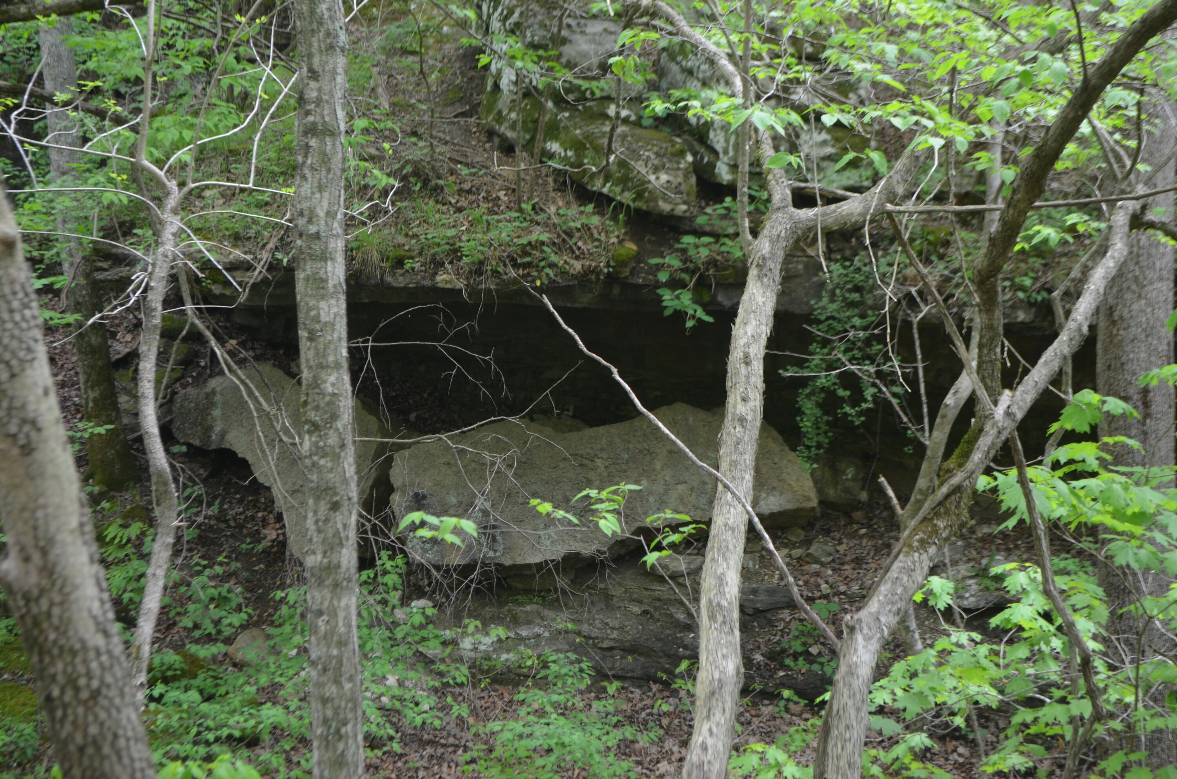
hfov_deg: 33.5
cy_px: 390
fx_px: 1958
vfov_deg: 22.5
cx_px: 588
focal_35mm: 60
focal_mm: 40
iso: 400
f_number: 5.6
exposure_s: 1/125
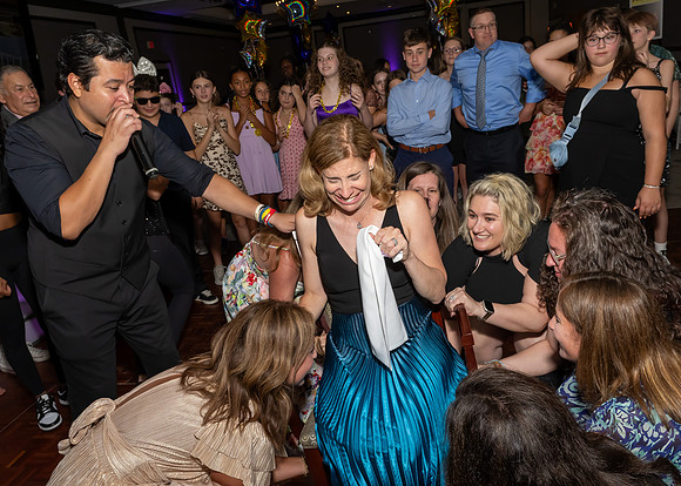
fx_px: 507
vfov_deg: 51.2
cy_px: 243
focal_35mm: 26
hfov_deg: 67.7
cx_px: 359
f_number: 8
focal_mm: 17
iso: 1000
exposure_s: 1/250
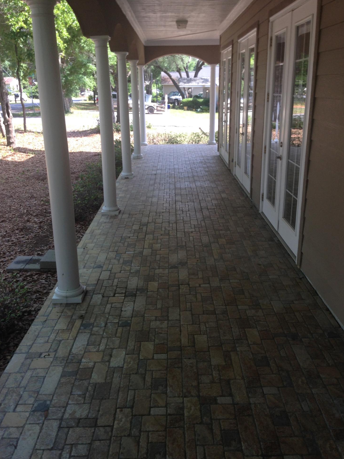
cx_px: 176
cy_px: 231
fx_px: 450
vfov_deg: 54.0
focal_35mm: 34
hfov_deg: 41.8
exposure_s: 1/169
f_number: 2.4
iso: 50
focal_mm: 4.12
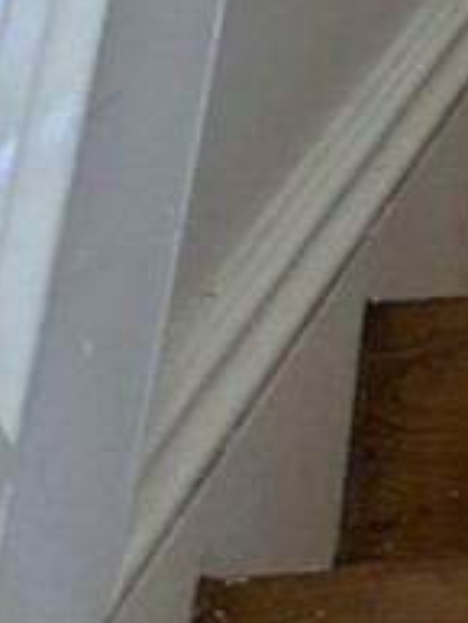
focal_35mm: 199
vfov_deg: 9.2
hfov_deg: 7.0
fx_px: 3583
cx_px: 1209
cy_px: -736
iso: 252
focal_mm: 5.43
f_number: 1.89
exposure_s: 1/60
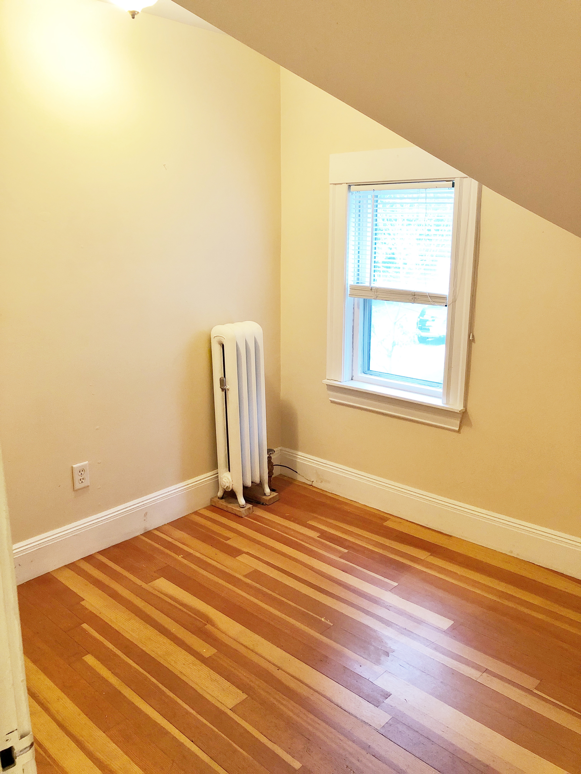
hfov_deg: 49.7
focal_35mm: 28
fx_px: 627
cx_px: 290
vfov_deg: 63.4
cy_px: 387
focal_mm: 3.99
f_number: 1.8
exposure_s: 1/15
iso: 64
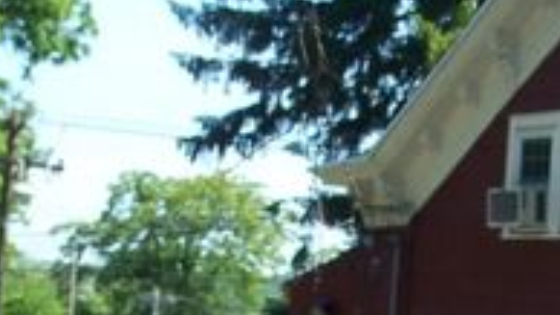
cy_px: 572
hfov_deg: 16.1
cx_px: 341
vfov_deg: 8.7
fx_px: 1974
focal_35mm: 133
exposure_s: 1/400
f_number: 2.8
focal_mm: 7.8
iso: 64
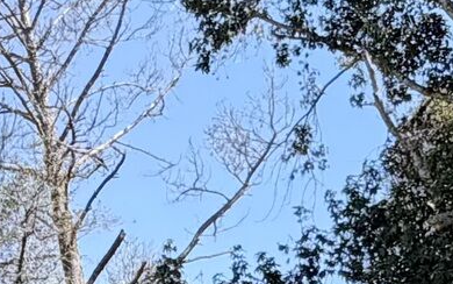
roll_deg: -2.6
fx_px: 1445
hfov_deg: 17.8
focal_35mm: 117
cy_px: 385
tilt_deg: +8.5
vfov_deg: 10.9
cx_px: 188
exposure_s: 1/686
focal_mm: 2.22
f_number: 2.2
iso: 40
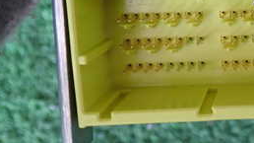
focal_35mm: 81
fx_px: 545
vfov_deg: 14.9
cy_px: 43
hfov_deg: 24.3
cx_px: 285
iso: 200
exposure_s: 1/40
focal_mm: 5.79
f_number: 2.4
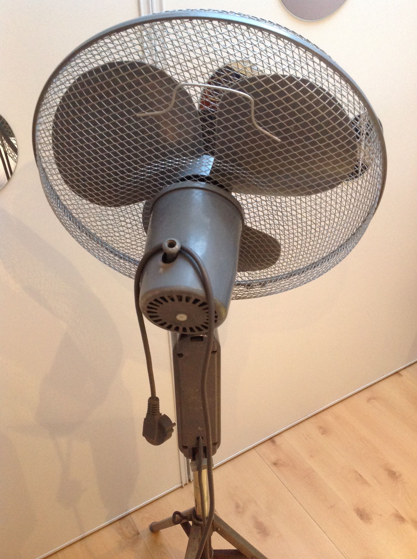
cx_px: 208
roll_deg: +3.4
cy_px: 280
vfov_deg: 52.7
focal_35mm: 35
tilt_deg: -34.2
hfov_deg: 40.6
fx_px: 564
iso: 250
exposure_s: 1/15
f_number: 2.4
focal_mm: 4.28
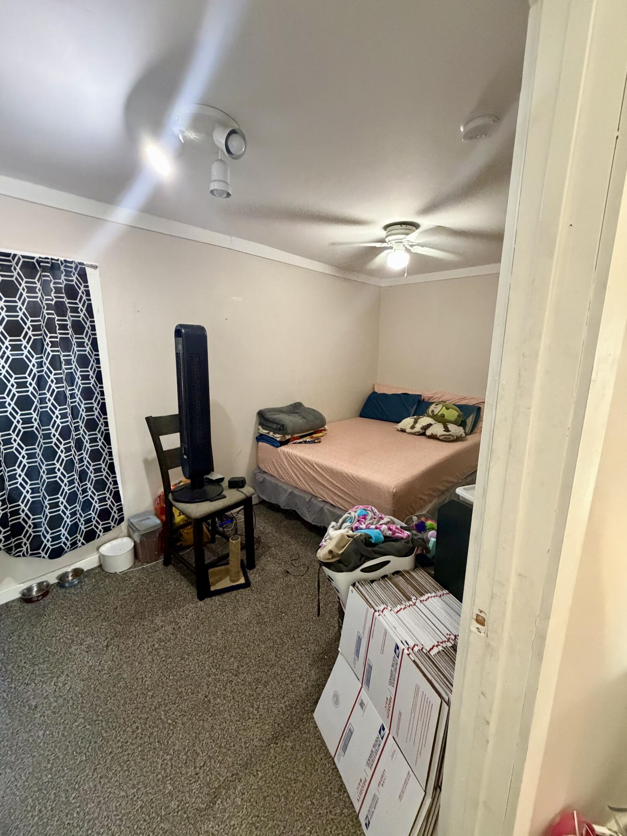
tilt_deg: -11.7
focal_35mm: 14
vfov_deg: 102.1
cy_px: 418
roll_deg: -0.7
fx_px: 338
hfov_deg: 85.7
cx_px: 314
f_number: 2.2
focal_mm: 2.22
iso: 640
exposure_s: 1/60
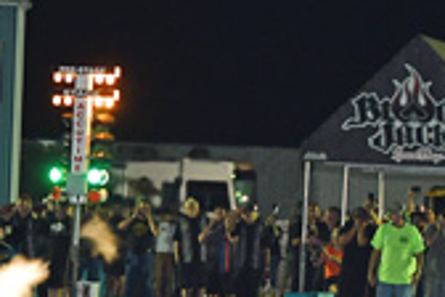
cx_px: 286
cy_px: 228
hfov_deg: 6.6
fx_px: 3856
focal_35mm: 312
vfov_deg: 4.4
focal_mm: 70
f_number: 3.2
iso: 800
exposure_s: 1/250
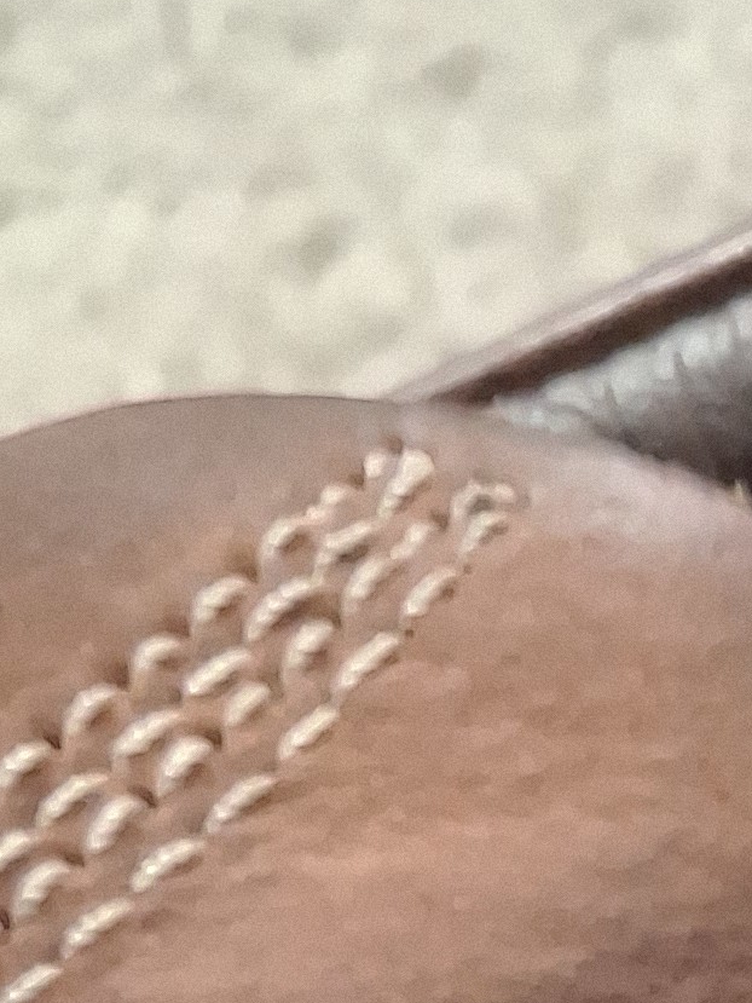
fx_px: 3707
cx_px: 796
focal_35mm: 128
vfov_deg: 12.5
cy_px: 2296
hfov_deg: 11.4
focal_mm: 3.98
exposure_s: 1/10
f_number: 1.8
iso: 1600
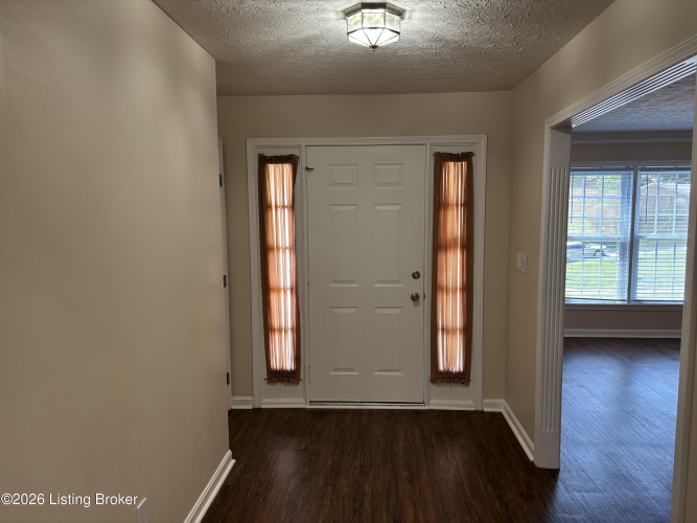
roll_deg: +0.2
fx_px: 523
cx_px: 348
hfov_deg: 67.3
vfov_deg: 53.0
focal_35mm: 26
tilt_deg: -6.3
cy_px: 262
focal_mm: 5.96
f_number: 1.6
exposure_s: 1/120
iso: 100
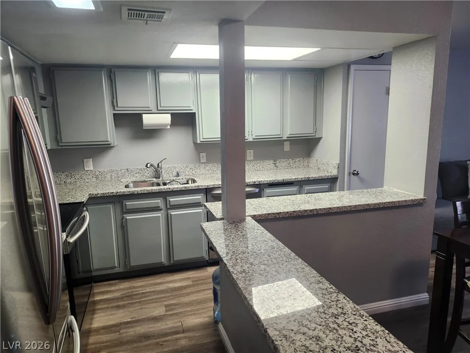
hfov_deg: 73.9
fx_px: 312
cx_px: 235
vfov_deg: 58.9
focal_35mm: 23
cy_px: 176
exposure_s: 1/120
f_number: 1.8
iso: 200
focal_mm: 5.54
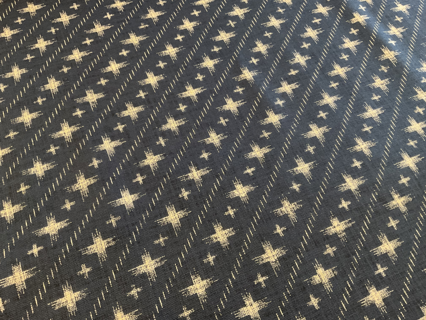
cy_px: 160
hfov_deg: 61.7
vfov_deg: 48.2
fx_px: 357
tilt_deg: -64.1
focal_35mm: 29
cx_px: 213
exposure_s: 1/30
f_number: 1.8
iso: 320
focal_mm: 3
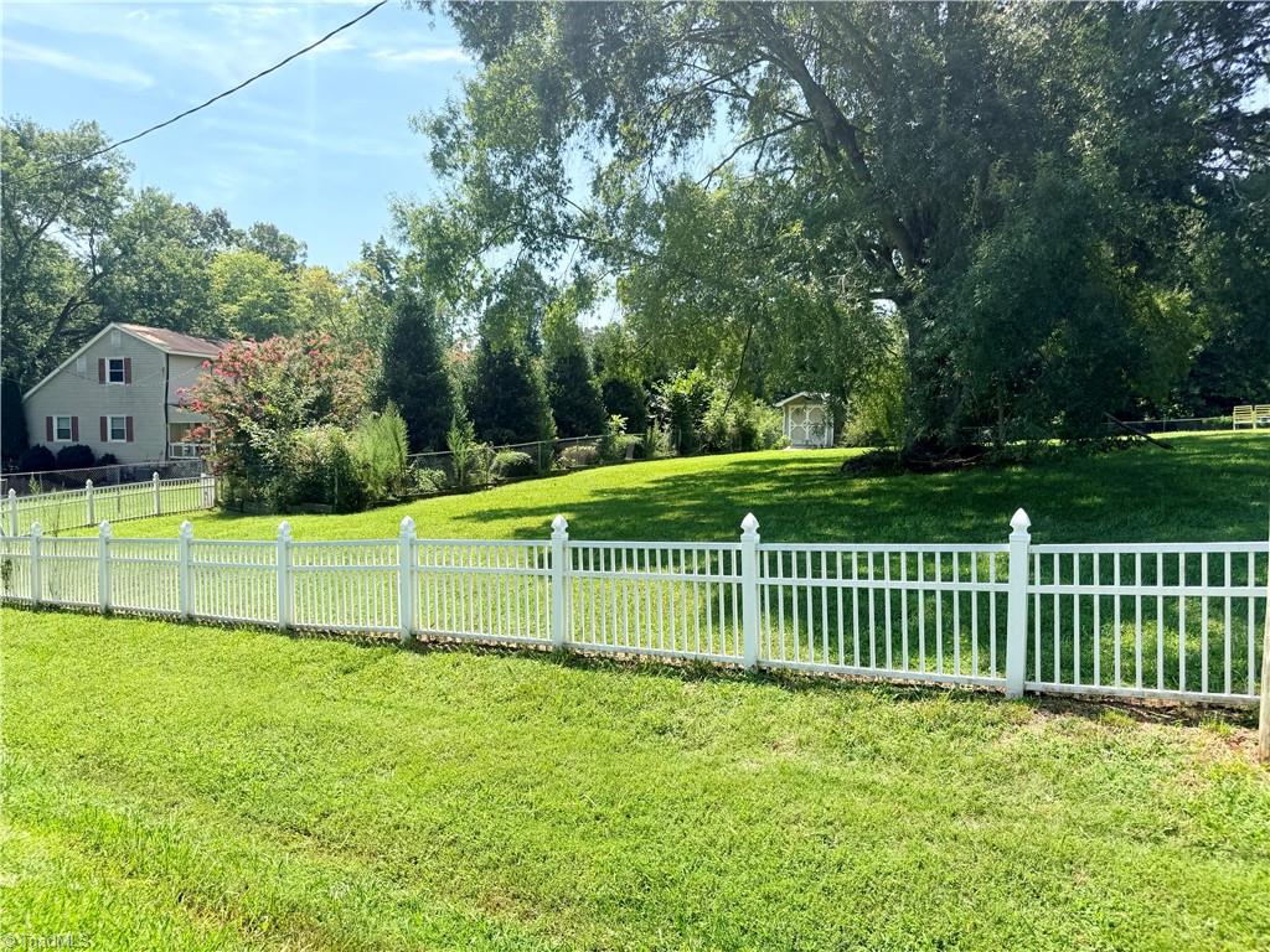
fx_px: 881
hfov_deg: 71.6
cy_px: 476
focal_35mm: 24
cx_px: 635
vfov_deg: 56.8
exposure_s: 1/2445
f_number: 1.78
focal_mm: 6.76
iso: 100
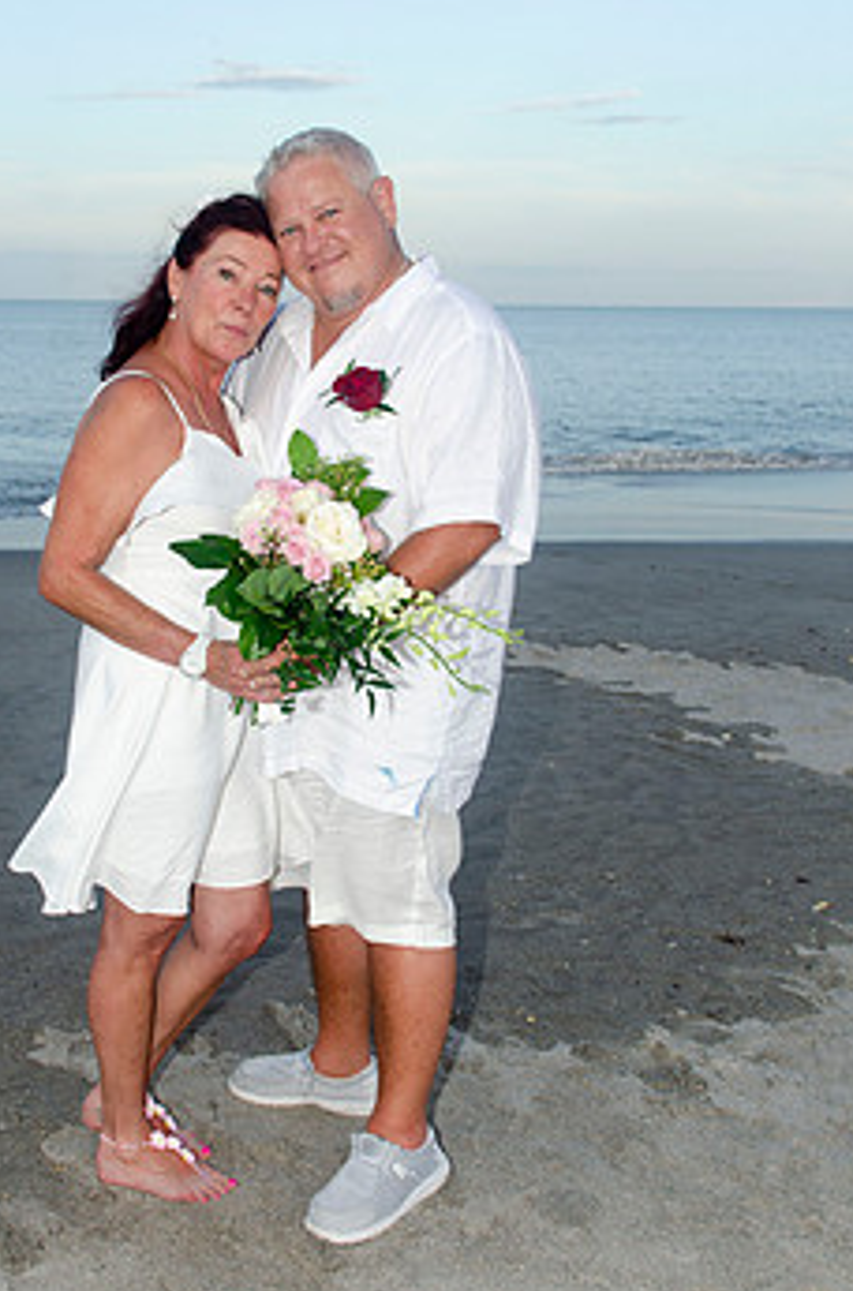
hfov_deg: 28.3
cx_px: 303
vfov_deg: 41.9
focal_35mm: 47
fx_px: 1680
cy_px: 569
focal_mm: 24
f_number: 6.3
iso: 200
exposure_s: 1/250
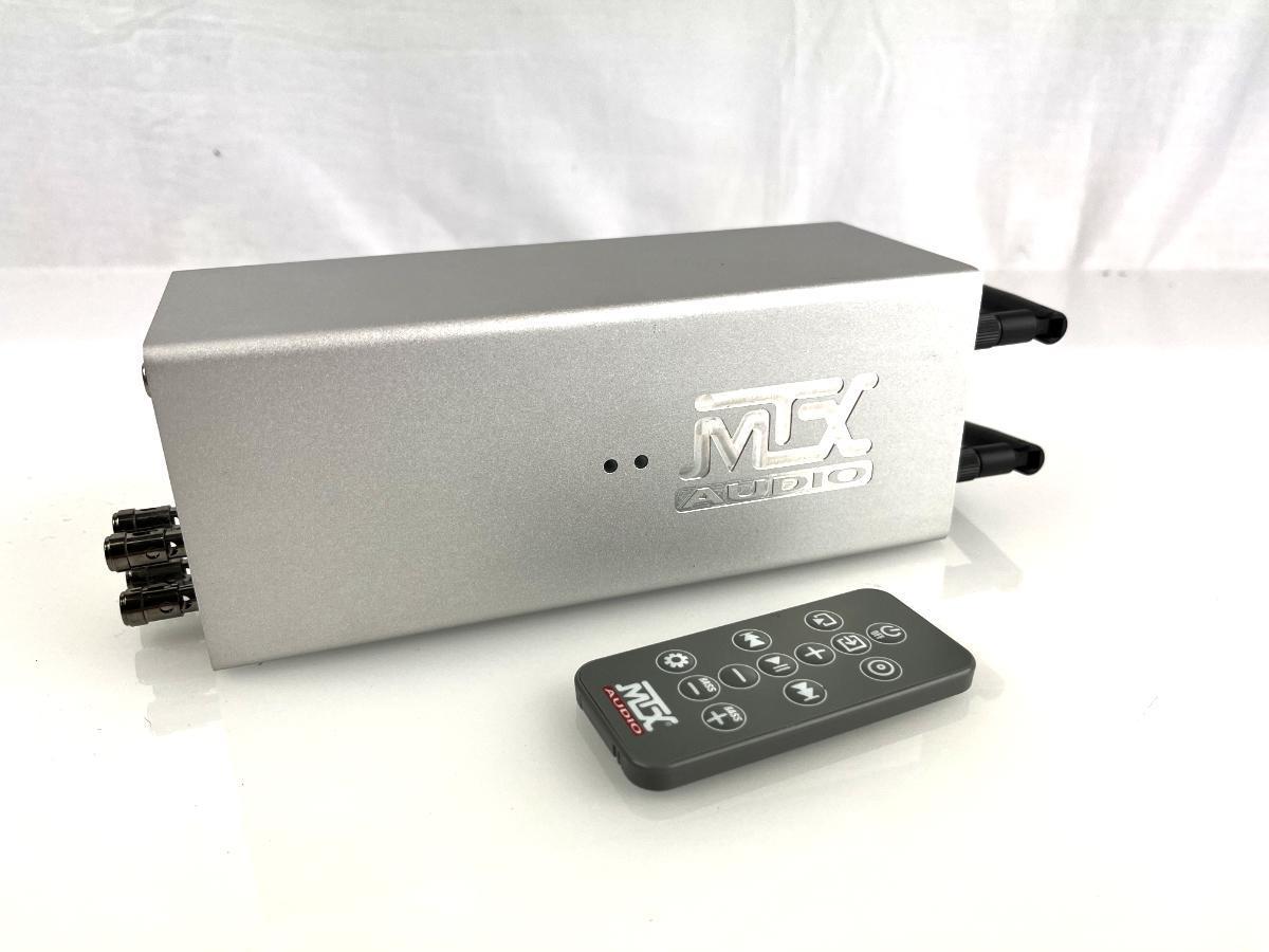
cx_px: 634
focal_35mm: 26
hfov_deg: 67.3
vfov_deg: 53.1
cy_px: 476
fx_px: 953
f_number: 1.6
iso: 50
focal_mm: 5.1
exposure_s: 1/1186
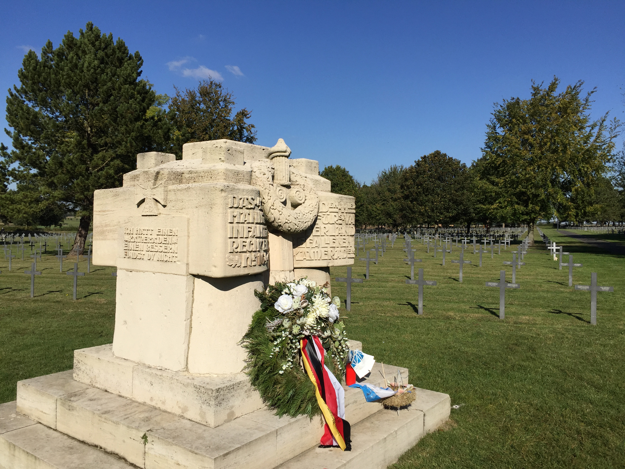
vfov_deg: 48.2
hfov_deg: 61.7
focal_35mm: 29
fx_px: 524
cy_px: 234
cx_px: 312
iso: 32
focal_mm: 4.15
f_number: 2.2
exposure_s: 1/3597
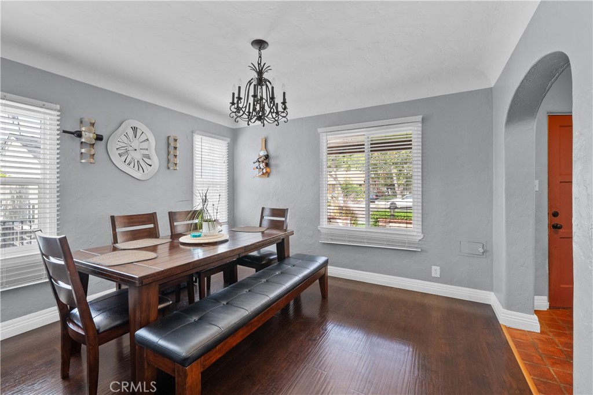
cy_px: 198
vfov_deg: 81.2
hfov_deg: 104.2
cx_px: 296
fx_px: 231
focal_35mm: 14
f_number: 10
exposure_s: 1
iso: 100
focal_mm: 14
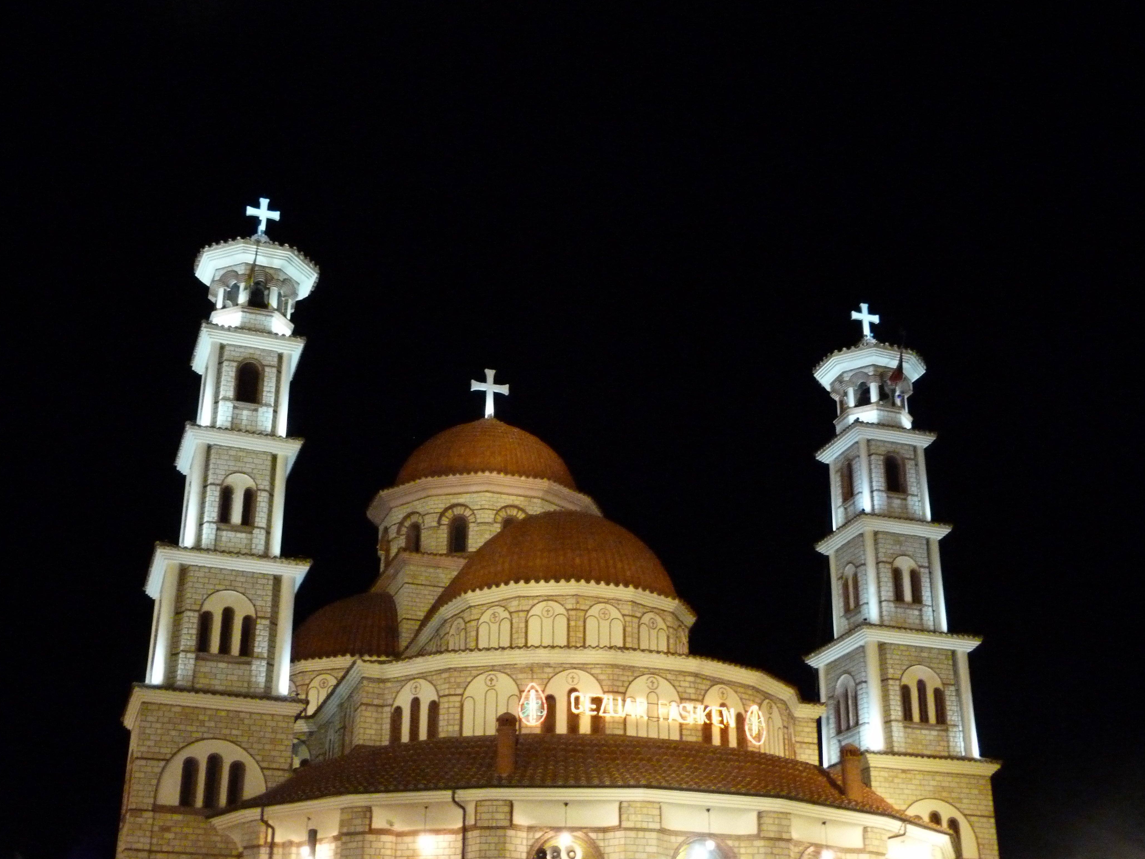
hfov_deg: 40.4
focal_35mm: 47
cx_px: 572
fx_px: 1555
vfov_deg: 30.9
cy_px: 428
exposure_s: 1/10
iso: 800
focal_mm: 8.1
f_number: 3.2
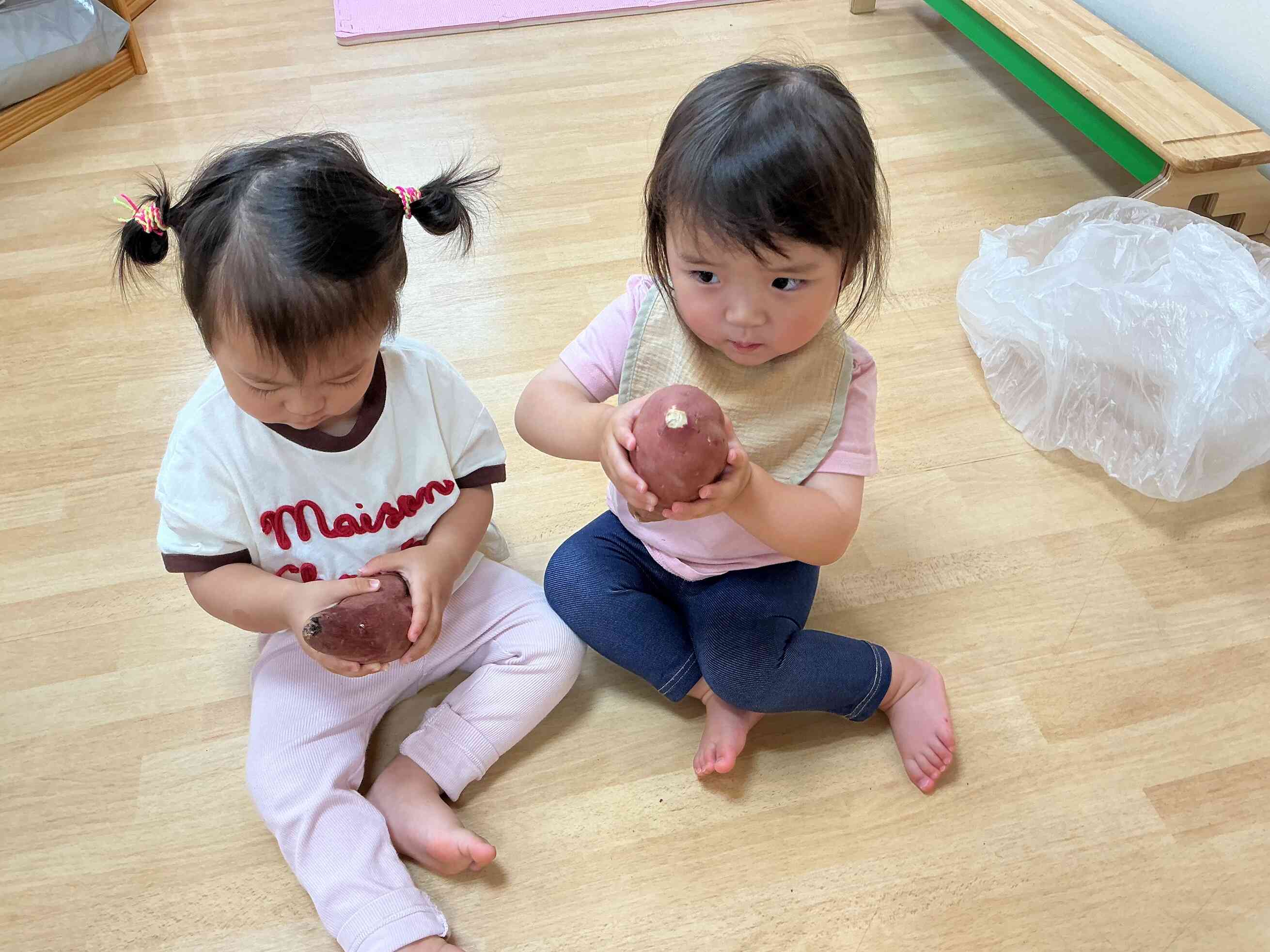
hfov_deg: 61.7
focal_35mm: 29
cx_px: 635
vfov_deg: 48.2
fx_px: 1064
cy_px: 476
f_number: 1.8
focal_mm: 3
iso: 32
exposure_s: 1/60
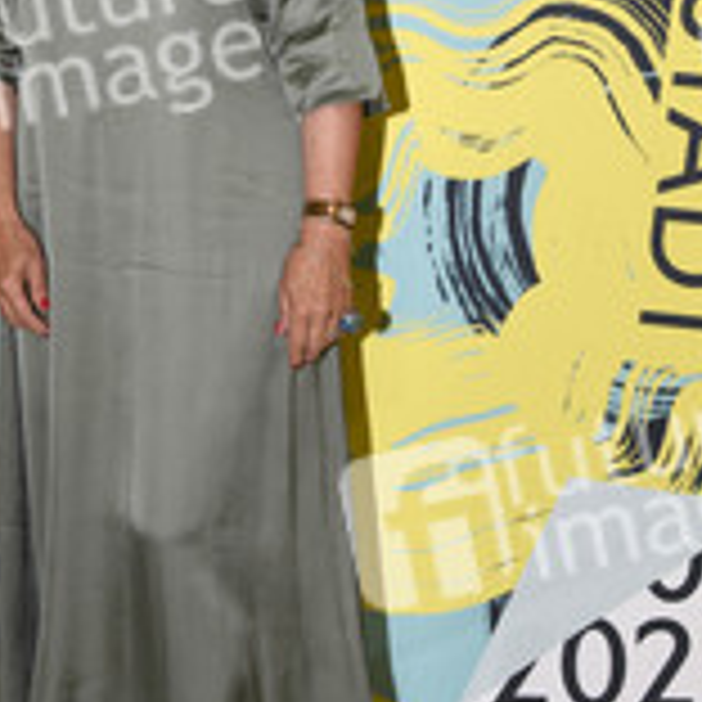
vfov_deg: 23.3
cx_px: 162
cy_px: 279
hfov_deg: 23.1
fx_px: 1698
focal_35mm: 74
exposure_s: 1/50
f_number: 6.3
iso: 800
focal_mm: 34
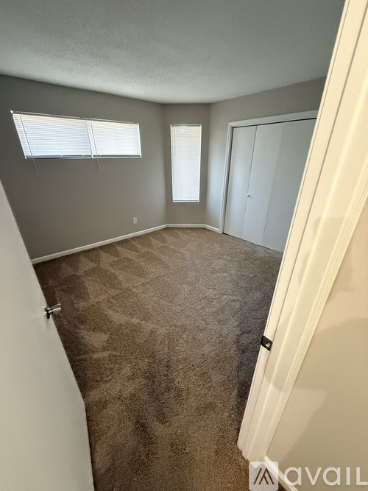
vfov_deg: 102.1
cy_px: 246
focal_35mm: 14
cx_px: 184
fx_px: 199
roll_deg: -0.3
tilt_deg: -22.7
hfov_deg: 85.7
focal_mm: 2.22
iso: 800
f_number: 2.2
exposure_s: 1/60
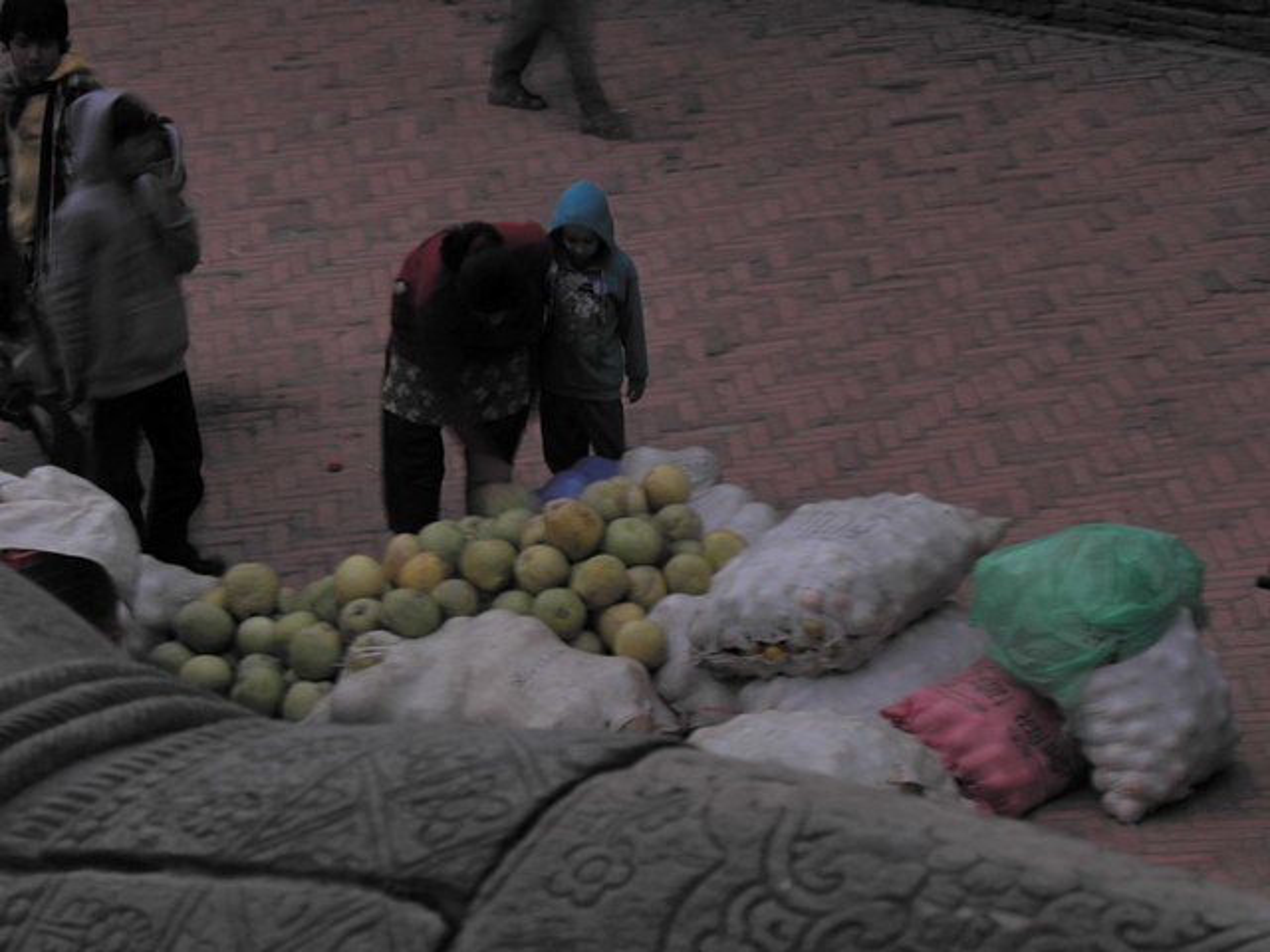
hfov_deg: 11.2
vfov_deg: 8.4
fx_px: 6494
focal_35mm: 177
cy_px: 476
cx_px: 635
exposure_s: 1/4
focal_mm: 31.67
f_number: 5
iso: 64
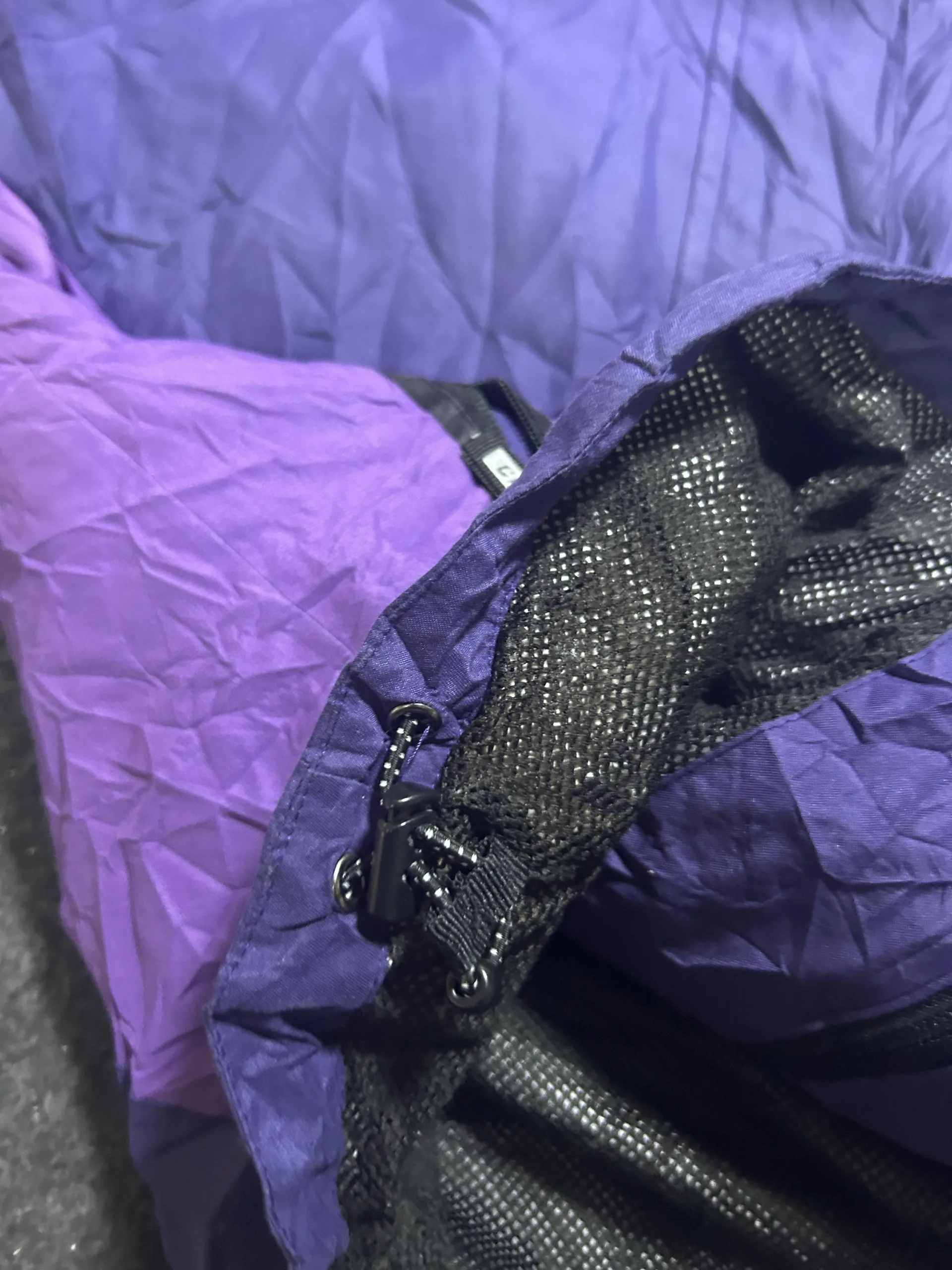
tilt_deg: -60.2
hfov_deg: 53.1
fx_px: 953
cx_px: 476
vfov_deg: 67.3
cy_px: 635
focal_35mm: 26
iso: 640
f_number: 1.5
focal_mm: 5.7
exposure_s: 1/33
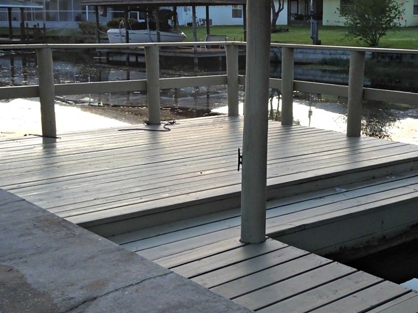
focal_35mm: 53
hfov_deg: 35.9
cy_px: 119
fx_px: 640
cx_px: 267
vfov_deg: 27.4
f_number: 4
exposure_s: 1/40
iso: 320
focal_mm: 6.17
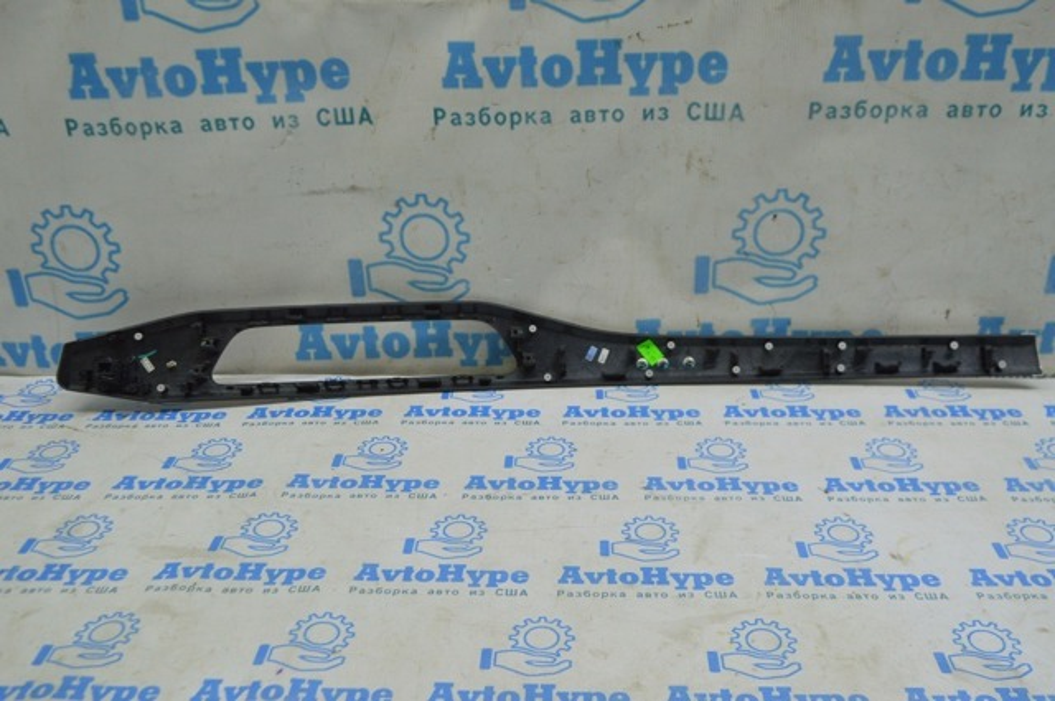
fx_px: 1054
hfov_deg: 53.2
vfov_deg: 36.8
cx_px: 528
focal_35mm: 36
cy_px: 350
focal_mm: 24
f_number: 5.6
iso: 400
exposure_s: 1/40
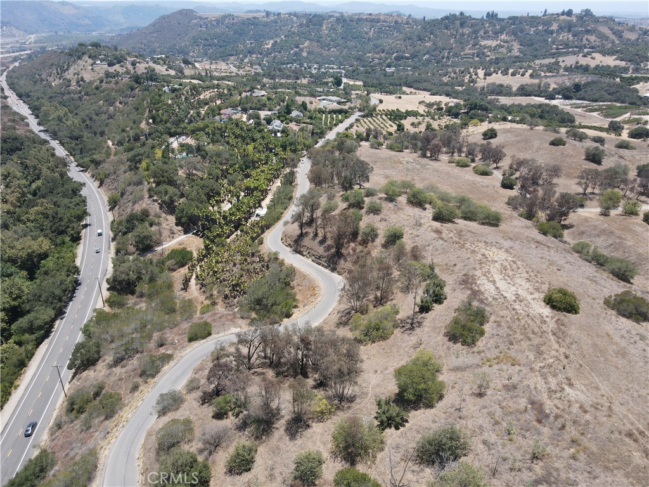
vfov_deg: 56.8
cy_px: 244
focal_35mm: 24
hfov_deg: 71.6
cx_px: 324
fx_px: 450
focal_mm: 4.5
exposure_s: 1/500
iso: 110
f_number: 2.8
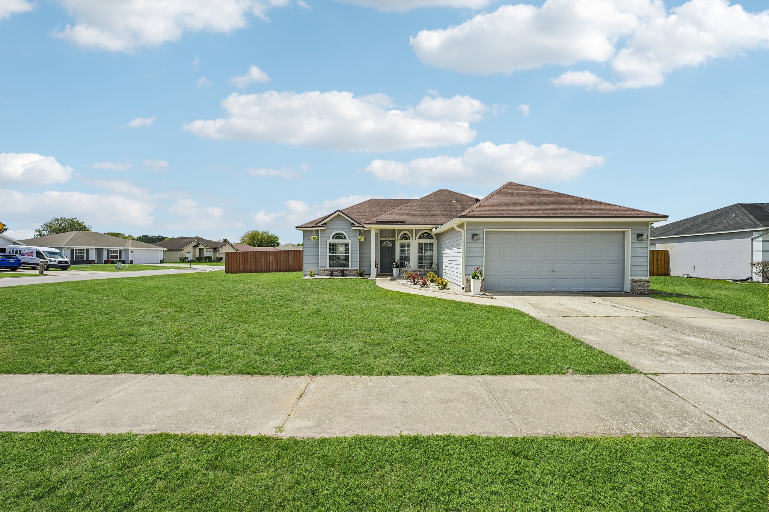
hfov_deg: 104.3
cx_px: 384
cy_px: 256
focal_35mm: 14
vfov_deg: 81.2
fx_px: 299
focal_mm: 14
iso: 100
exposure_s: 1/500
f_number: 8
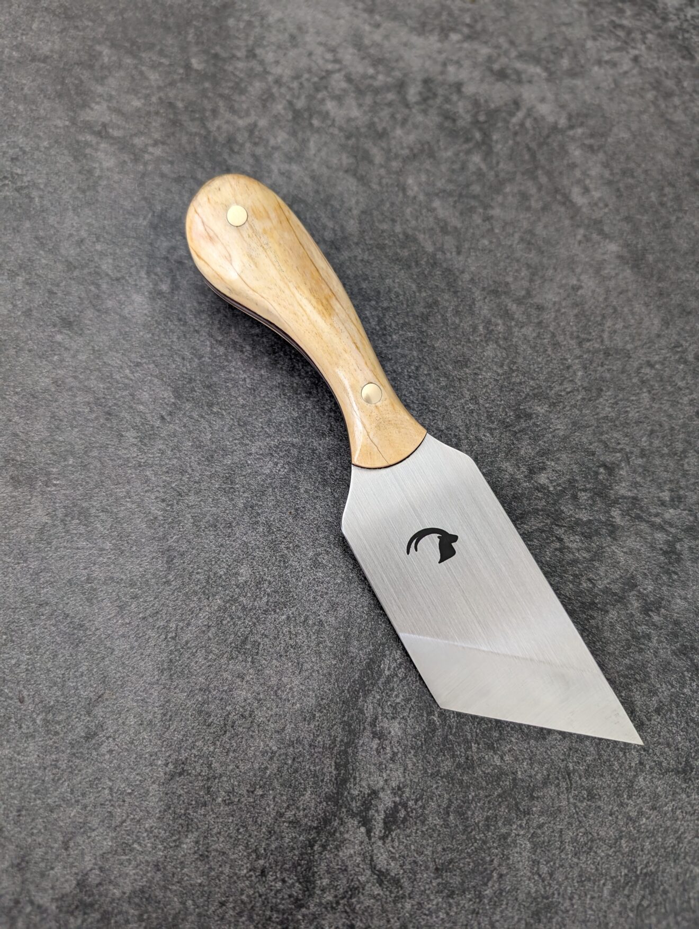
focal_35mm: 24
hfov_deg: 56.9
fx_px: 645
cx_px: 350
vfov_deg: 71.5
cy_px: 464
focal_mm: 6.9
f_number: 1.68
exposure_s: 1/75.4
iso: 139
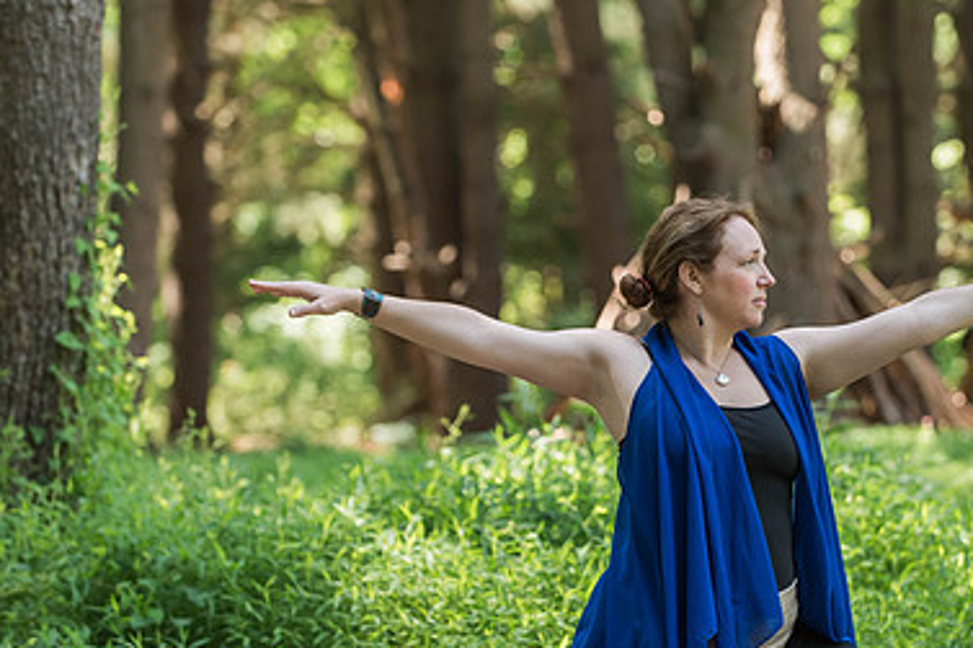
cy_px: 463
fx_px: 5646
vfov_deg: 6.6
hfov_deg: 9.8
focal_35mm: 209
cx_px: 699
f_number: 3.5
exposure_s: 1/400
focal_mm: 130
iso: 640
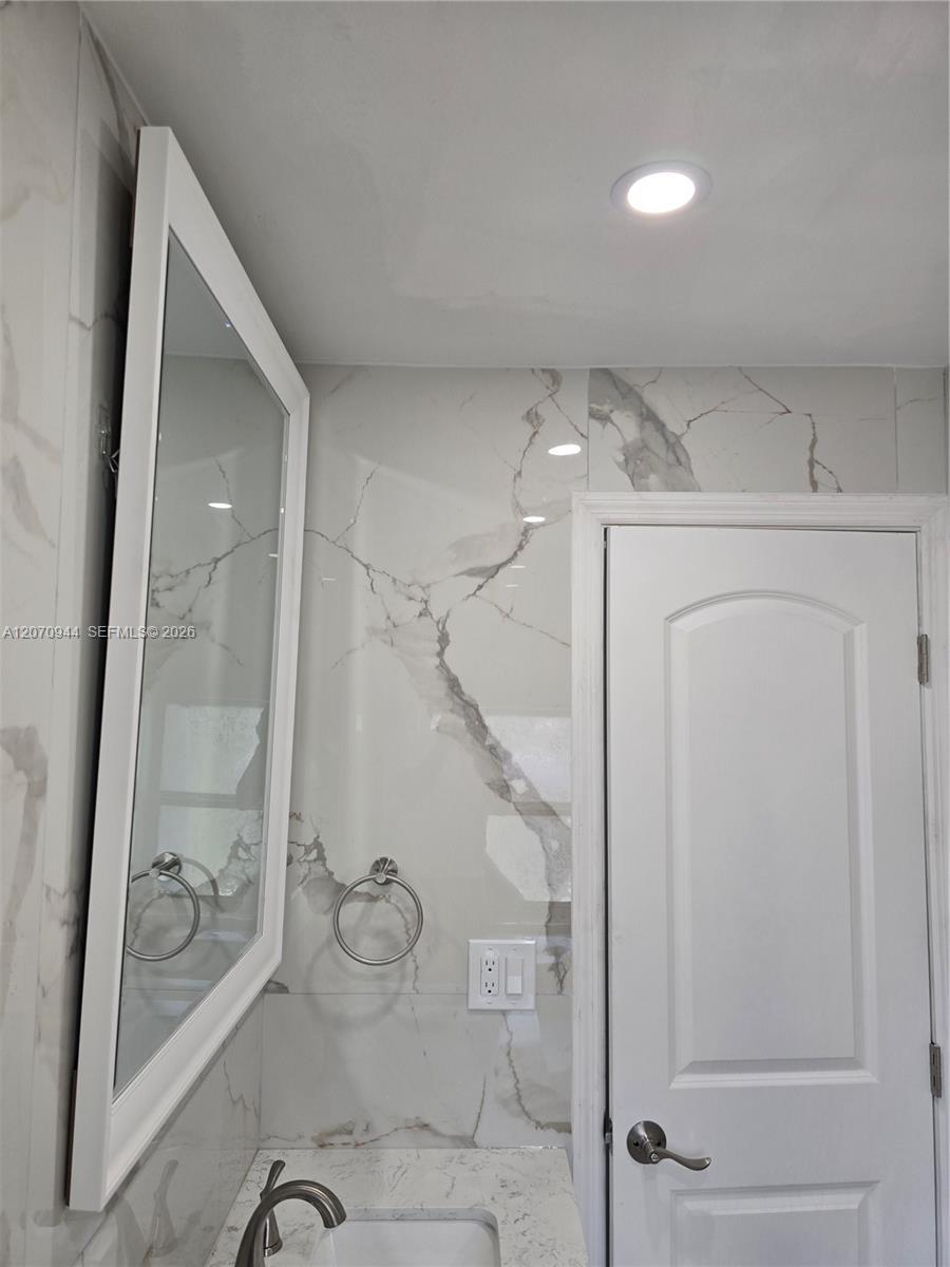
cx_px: 475
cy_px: 634
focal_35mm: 23
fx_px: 842
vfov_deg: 73.9
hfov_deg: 58.9
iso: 64
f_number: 1.7
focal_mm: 6.3
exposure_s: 1/120
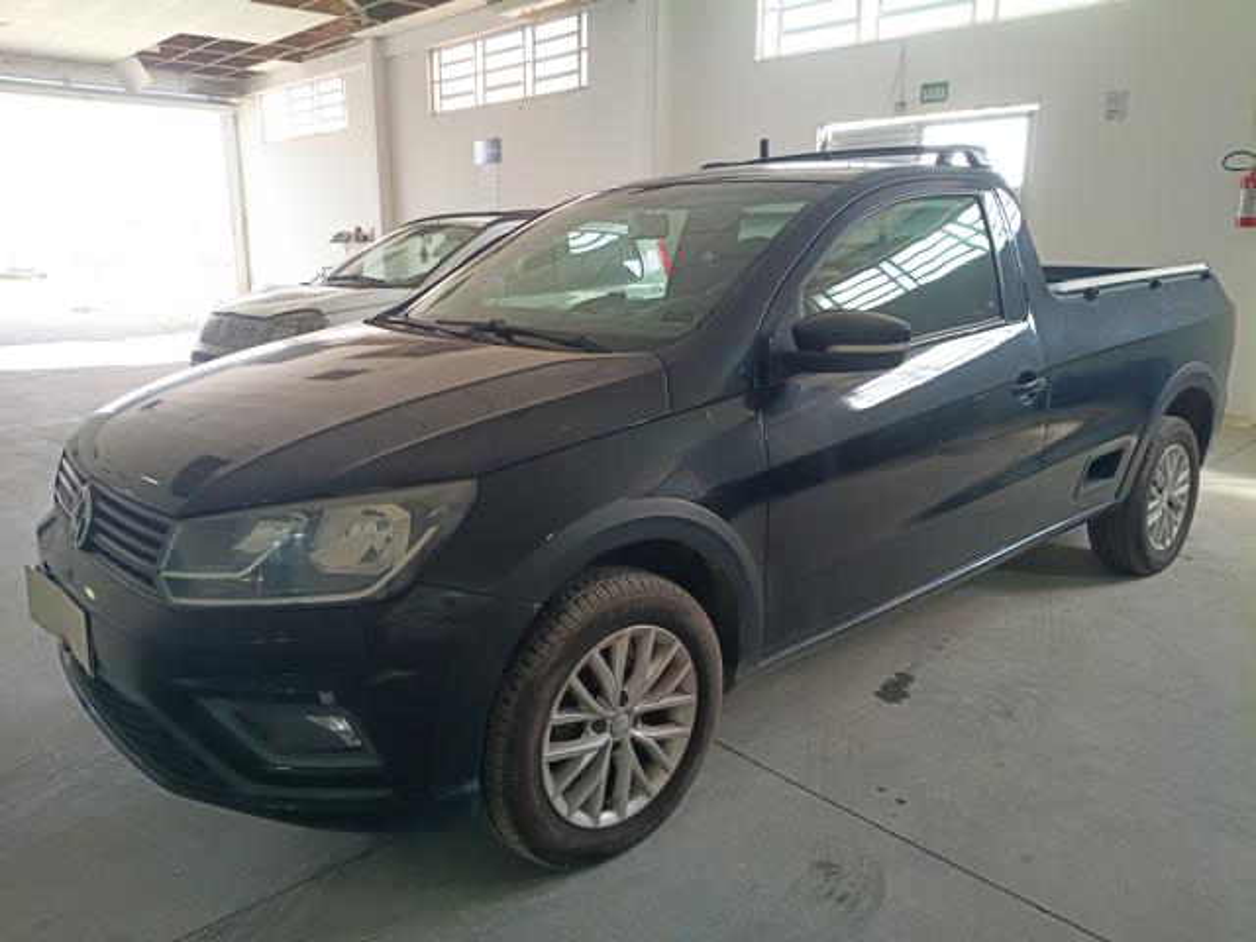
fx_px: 943
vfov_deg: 53.1
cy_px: 471
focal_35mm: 26
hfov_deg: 67.3
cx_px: 628
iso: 562
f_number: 1.8
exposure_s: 1/120
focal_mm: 4.81
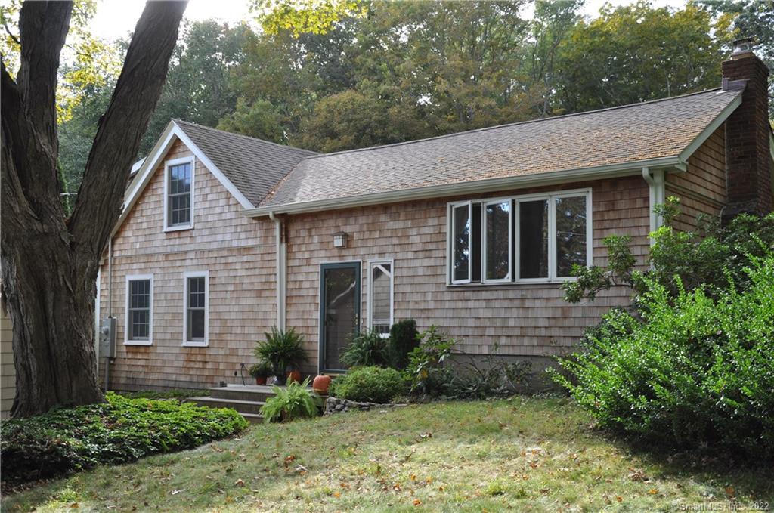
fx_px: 837
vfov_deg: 34.1
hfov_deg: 49.6
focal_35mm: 39
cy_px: 256
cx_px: 387
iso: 200
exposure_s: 1/160
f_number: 5
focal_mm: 26
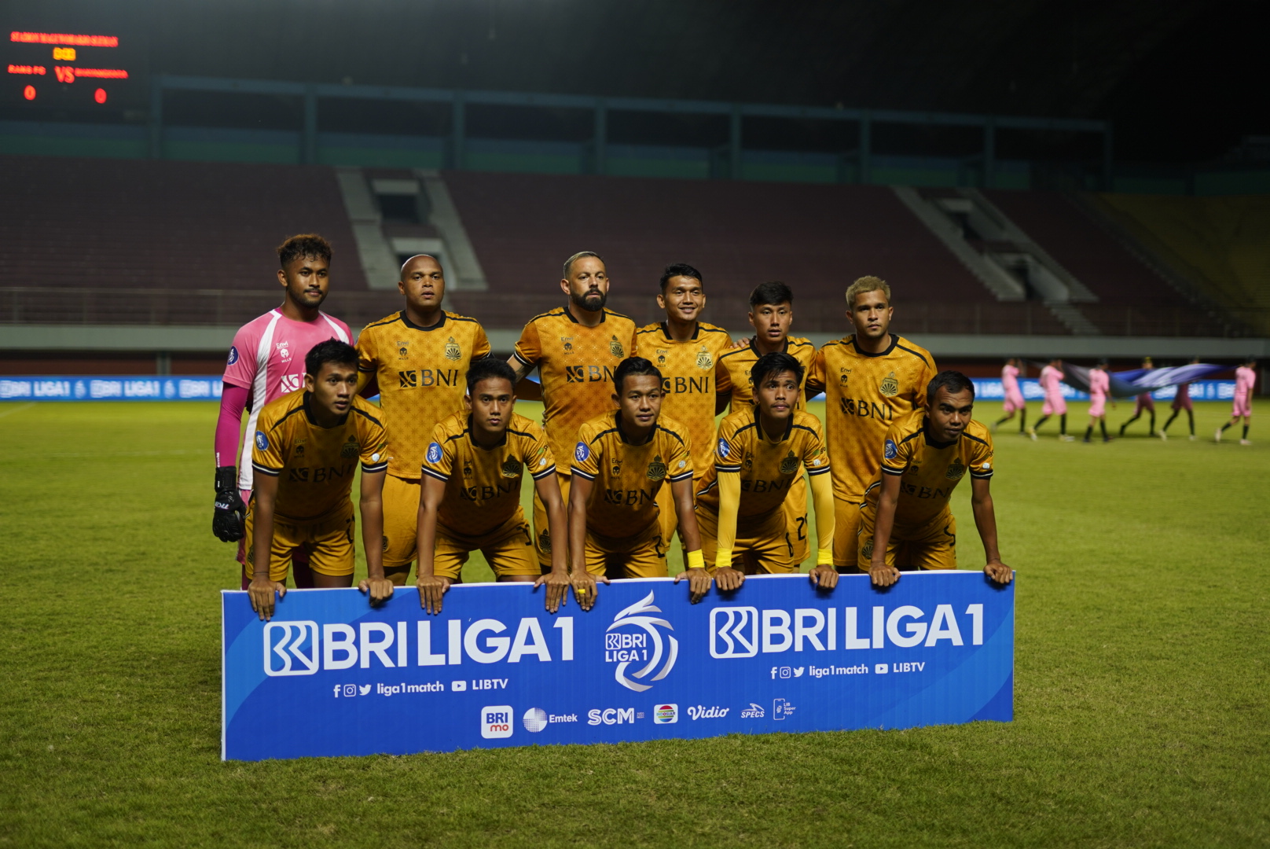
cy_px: 424
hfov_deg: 39.6
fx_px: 1765
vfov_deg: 27.0
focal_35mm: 50
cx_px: 635
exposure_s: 1/800
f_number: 1.4
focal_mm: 50
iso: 320
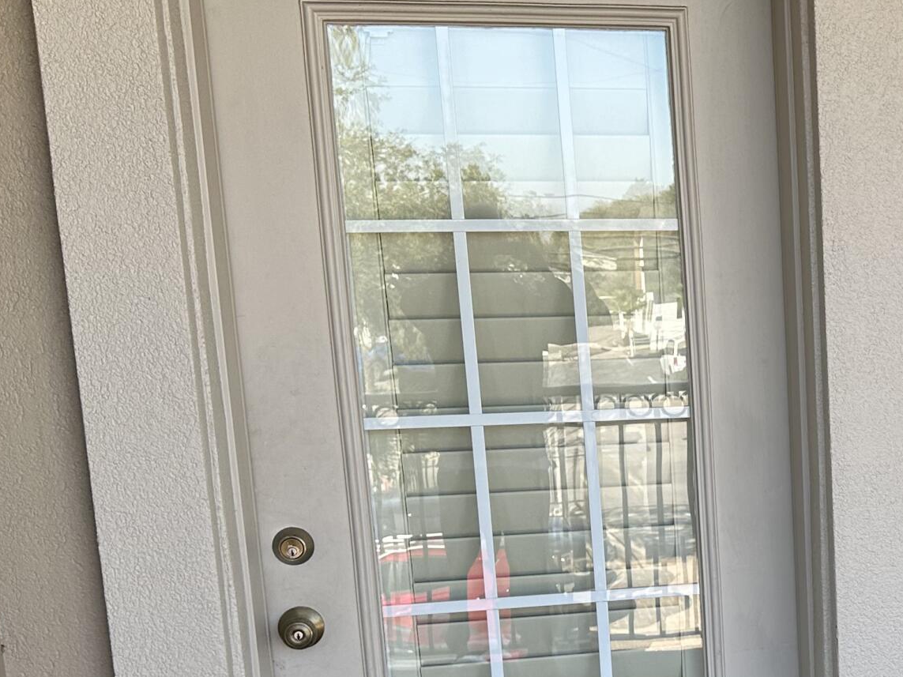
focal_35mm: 63
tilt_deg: -10.3
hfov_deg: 28.2
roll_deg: +1.4
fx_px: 1643
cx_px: 975
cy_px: 578
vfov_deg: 22.8
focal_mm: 6.86
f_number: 1.78
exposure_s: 1/541
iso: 80
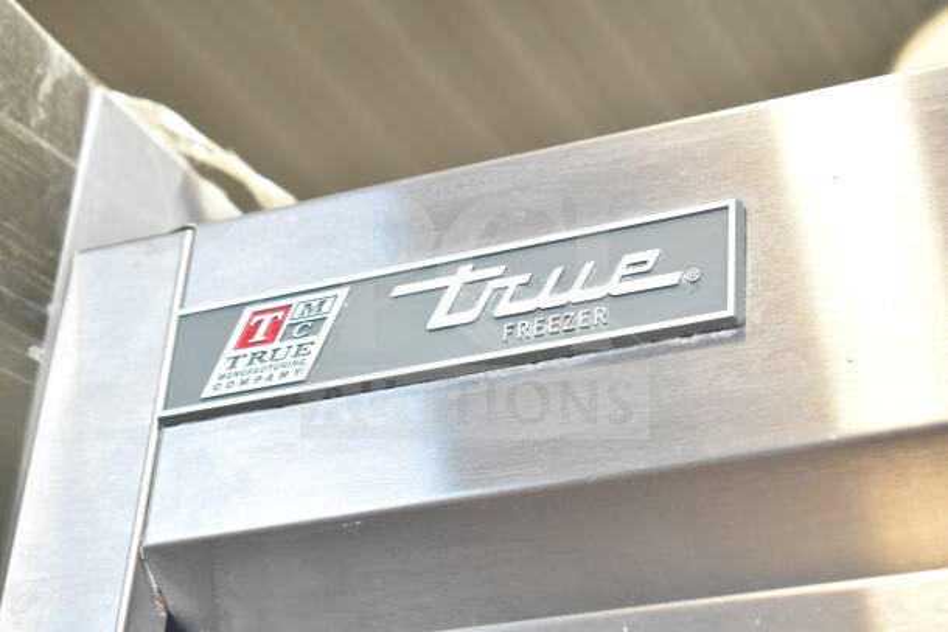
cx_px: 474
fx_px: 2173
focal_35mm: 82
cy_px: 316
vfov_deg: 16.6
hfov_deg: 24.6
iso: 1600
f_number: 5.6
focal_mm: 55
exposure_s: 1/125
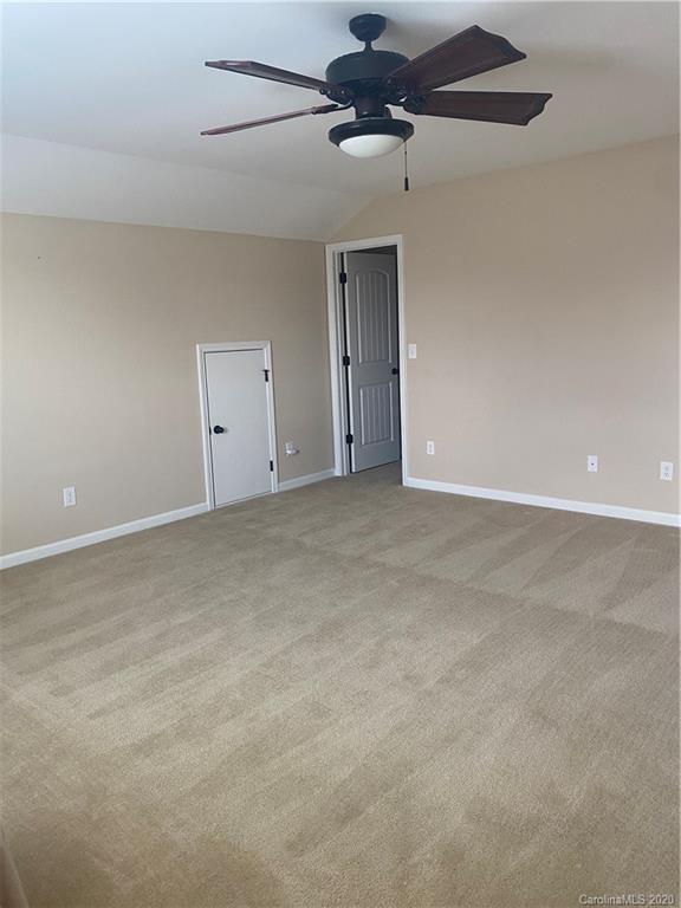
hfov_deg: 53.1
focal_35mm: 26
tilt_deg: -9.8
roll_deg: +2.0
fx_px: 682
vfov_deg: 67.3
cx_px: 340
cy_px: 454
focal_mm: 4.25
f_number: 1.8
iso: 100
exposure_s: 1/60
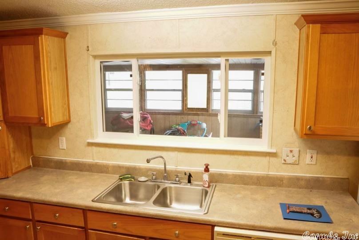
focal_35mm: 28
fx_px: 279
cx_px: 180
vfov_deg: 46.5
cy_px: 120
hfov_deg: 65.4
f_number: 11
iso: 12800
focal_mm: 28
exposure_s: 1/30
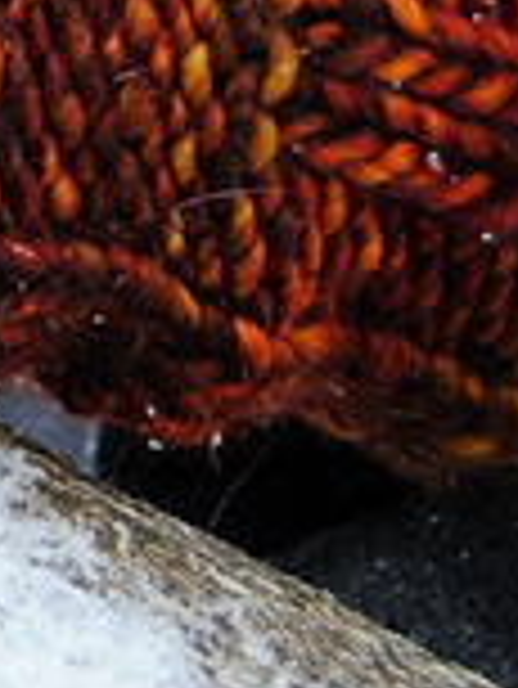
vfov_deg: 7.7
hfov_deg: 5.6
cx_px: -896
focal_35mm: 254
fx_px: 5061
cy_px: -99
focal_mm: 42
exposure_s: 1/160
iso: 100
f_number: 6.3
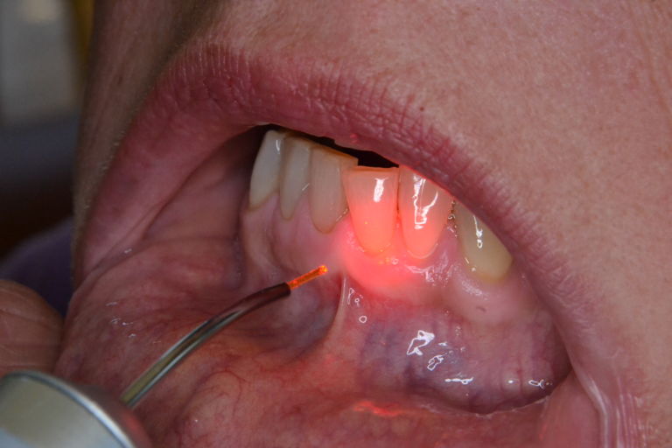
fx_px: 1540
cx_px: 336
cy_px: 224
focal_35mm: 82
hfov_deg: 24.6
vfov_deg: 16.6
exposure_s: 1/250
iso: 3200
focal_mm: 55
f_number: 22
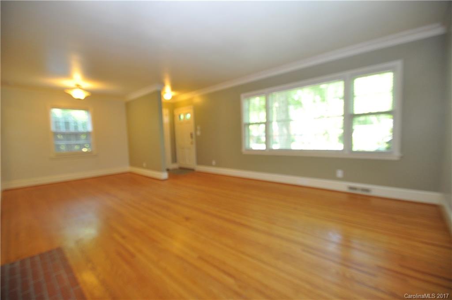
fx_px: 188
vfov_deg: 77.1
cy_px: 150
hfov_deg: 100.5
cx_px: 226
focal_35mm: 15
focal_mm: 10
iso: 640
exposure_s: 1/60
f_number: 4
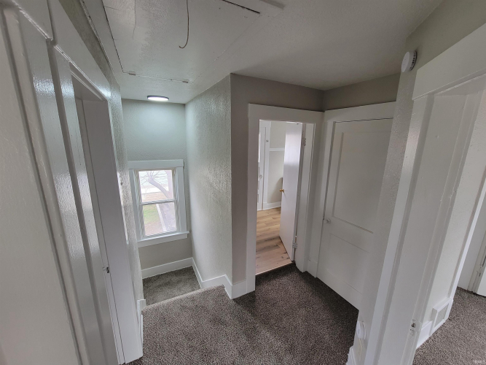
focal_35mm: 13
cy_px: 182
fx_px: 182
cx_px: 243
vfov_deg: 89.9
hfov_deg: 106.2
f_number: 2.2
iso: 125
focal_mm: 2.2
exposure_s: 1/60
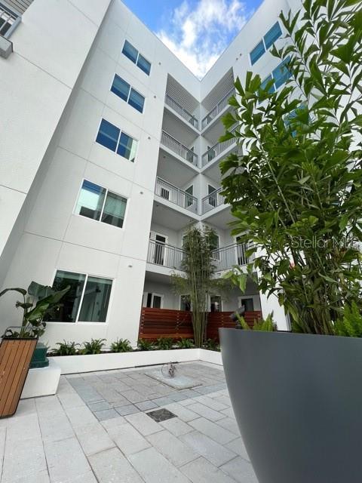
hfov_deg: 89.9
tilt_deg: +23.4
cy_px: 242
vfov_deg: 106.2
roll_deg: -1.9
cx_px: 181
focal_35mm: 13
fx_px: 181
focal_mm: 1.57
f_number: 1.8
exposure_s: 1/479
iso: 32
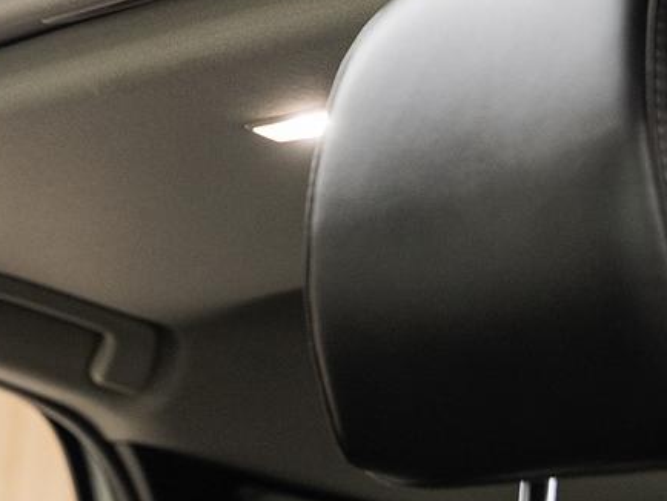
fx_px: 2506
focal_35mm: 130
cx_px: -13
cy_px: -8
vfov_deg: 11.3
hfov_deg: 14.9
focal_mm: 39.7
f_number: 3.5
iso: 1000
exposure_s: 1/40
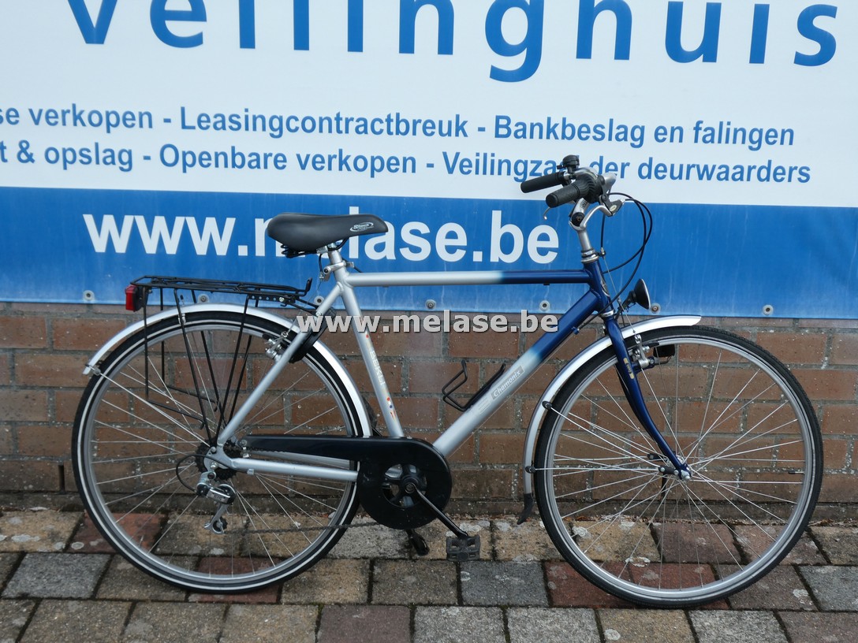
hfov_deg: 40.4
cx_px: 429
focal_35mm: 47
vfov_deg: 30.9
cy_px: 322
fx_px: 1165
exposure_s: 1/250
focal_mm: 8.4
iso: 80
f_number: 4
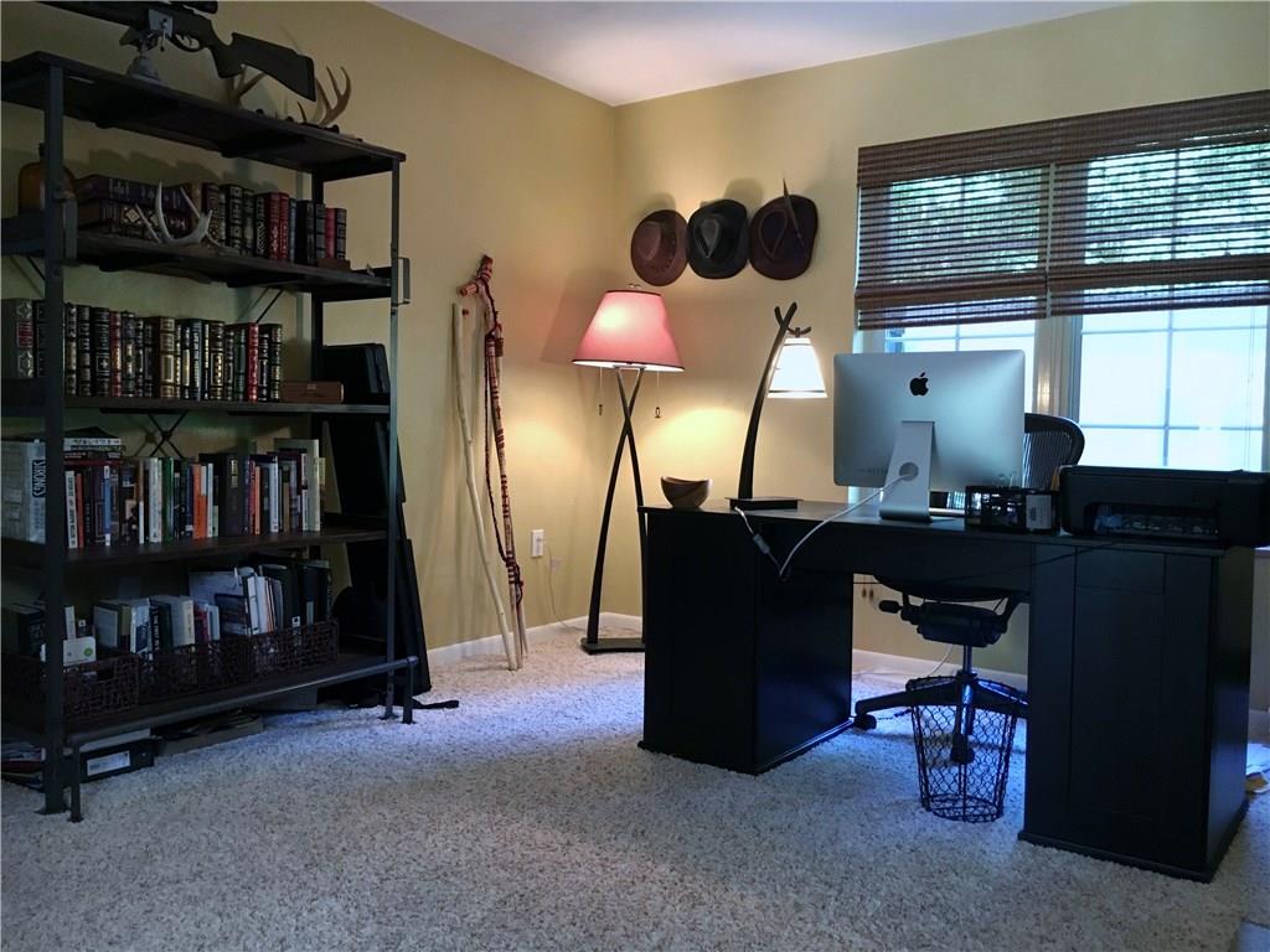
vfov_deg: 48.2
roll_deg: -0.7
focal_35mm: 29
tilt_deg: -2.3
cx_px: 635
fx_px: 1064
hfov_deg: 61.7
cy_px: 476
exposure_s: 1/24
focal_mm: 4.15
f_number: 2.2
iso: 200
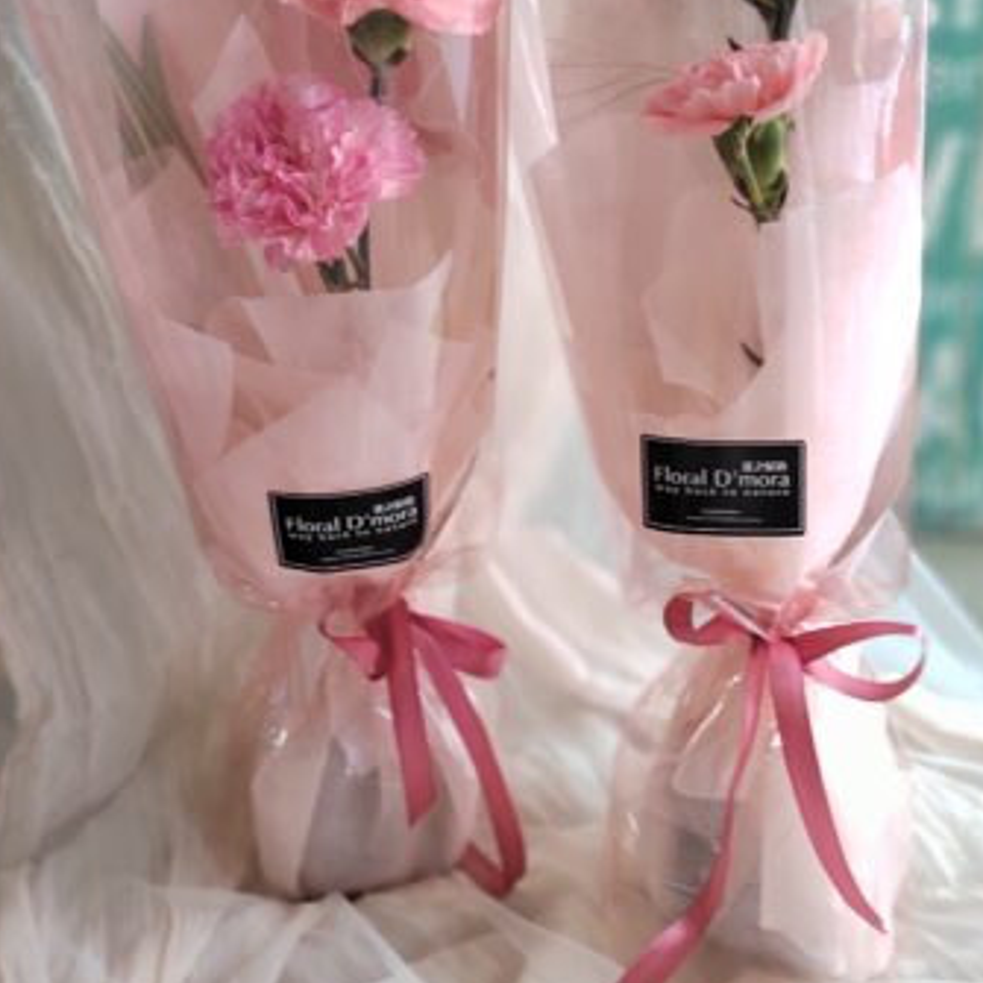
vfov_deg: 47.6
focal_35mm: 34
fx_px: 1092
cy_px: 320
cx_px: 528
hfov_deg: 48.4
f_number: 4
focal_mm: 5.52
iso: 425
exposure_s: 1/50
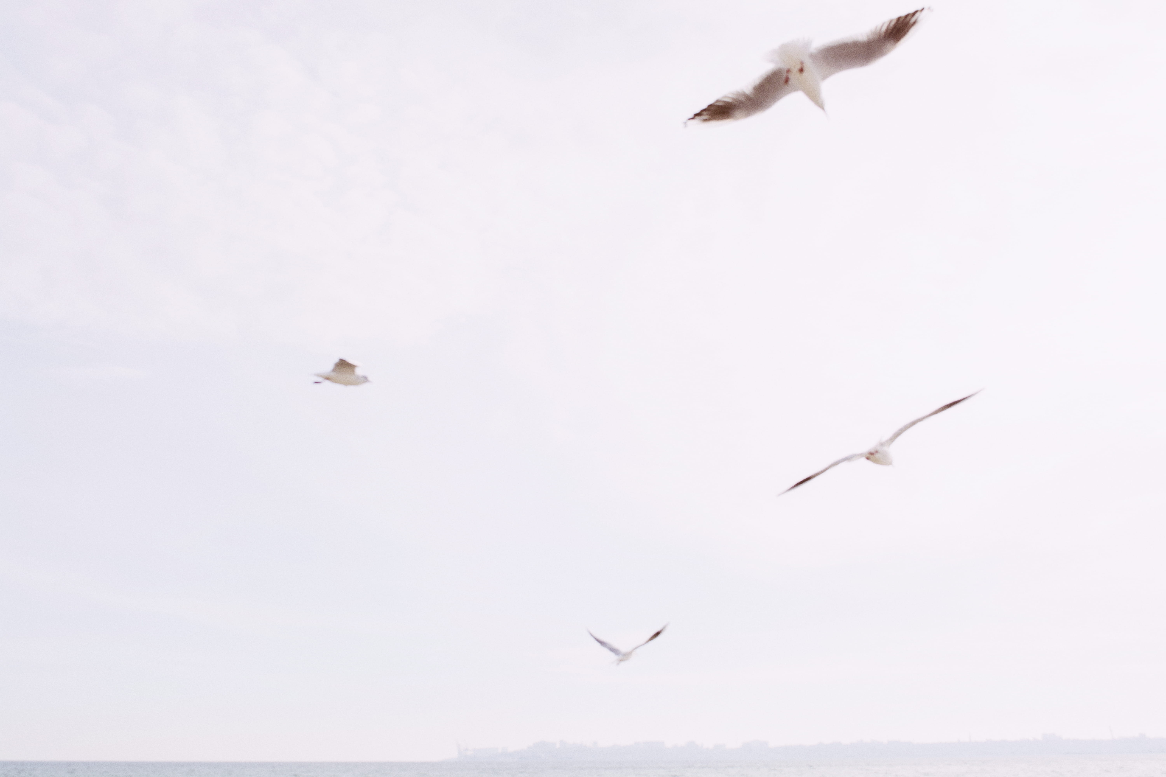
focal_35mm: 42
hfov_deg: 46.4
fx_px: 1360
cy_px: 388
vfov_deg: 31.9
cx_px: 583
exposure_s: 1/320
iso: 100
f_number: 8
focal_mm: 28
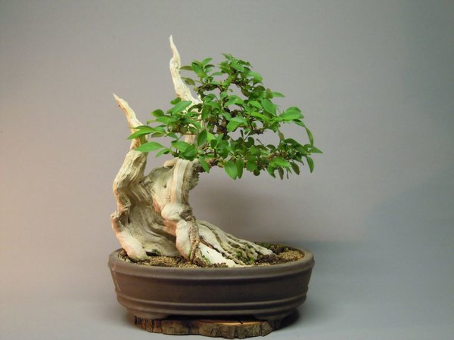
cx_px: 227
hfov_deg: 45.8
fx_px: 538
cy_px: 170
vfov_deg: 35.1
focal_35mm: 41
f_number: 3.2
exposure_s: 1/40
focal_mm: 7.3
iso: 360
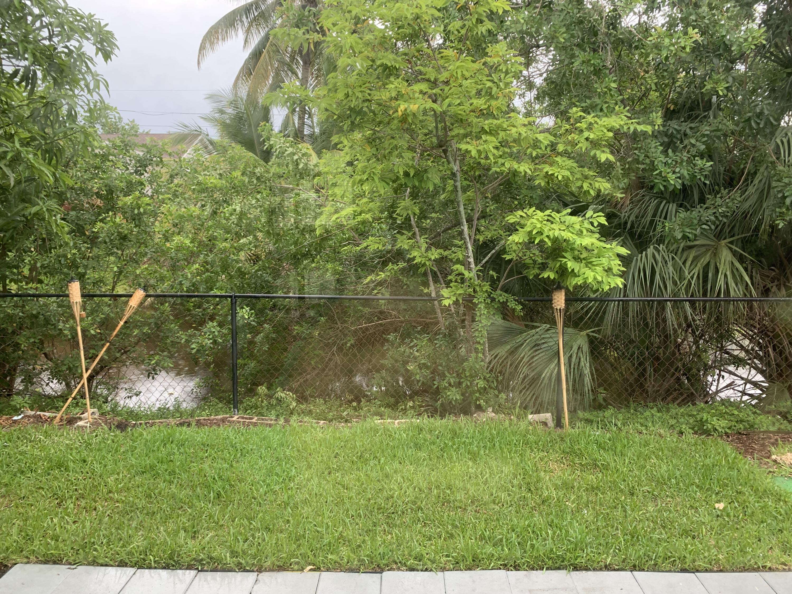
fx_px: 595
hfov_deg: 67.3
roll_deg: +0.8
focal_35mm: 26
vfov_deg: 53.1
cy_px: 297
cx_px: 396
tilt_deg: -9.3
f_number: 1.8
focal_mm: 4.25
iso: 40
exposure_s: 1/121
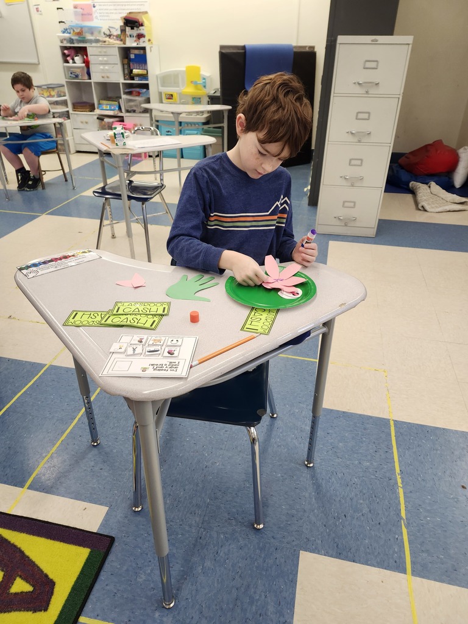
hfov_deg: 58.9
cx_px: 234
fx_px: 415
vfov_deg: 73.9
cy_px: 312
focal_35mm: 23
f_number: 1.8
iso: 250
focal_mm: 5.54
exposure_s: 1/120
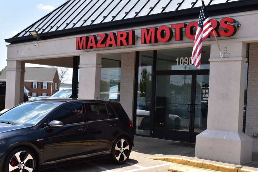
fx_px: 358
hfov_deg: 39.5
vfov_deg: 26.9
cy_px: 105
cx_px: 108
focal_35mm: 50
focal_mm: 26
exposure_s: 1/500
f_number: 11
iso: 400
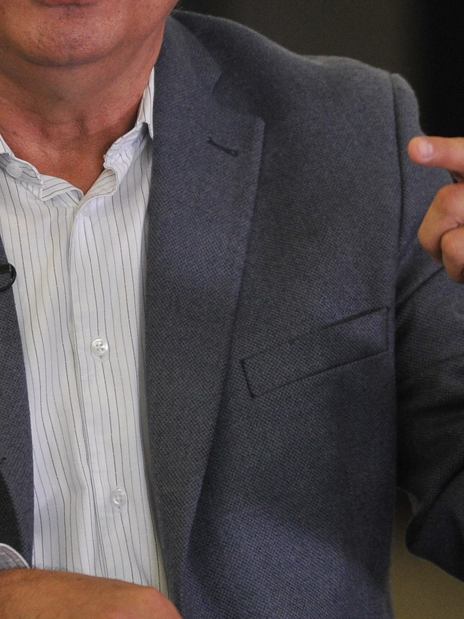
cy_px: 118
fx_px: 6236
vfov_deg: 5.7
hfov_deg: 4.3
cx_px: 149
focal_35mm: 349
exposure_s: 1/640
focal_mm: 110
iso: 2000
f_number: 2.8
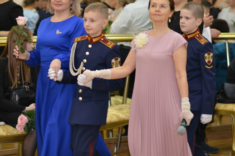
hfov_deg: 13.6
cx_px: 103
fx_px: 985
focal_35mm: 151
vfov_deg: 9.1
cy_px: 74
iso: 640
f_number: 2
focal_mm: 85
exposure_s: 1/160
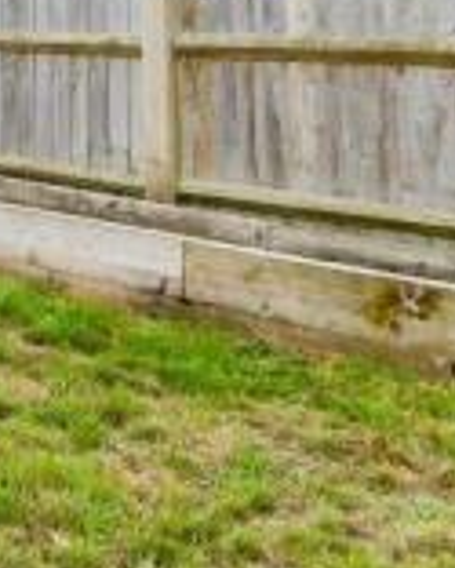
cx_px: -428
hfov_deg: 18.3
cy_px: 42
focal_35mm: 59
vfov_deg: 30.3
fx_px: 992
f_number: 8
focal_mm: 10
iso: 160
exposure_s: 1/250
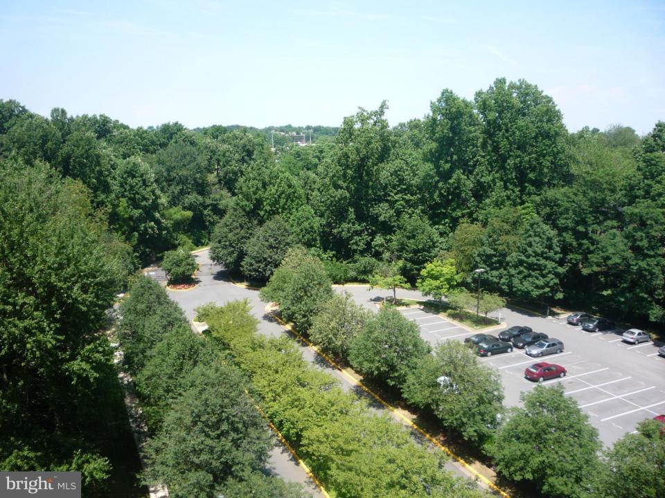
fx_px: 576
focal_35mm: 30
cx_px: 332
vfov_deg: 46.8
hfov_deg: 60.0
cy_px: 249
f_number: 4
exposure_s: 1/320
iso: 100
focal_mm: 5.2
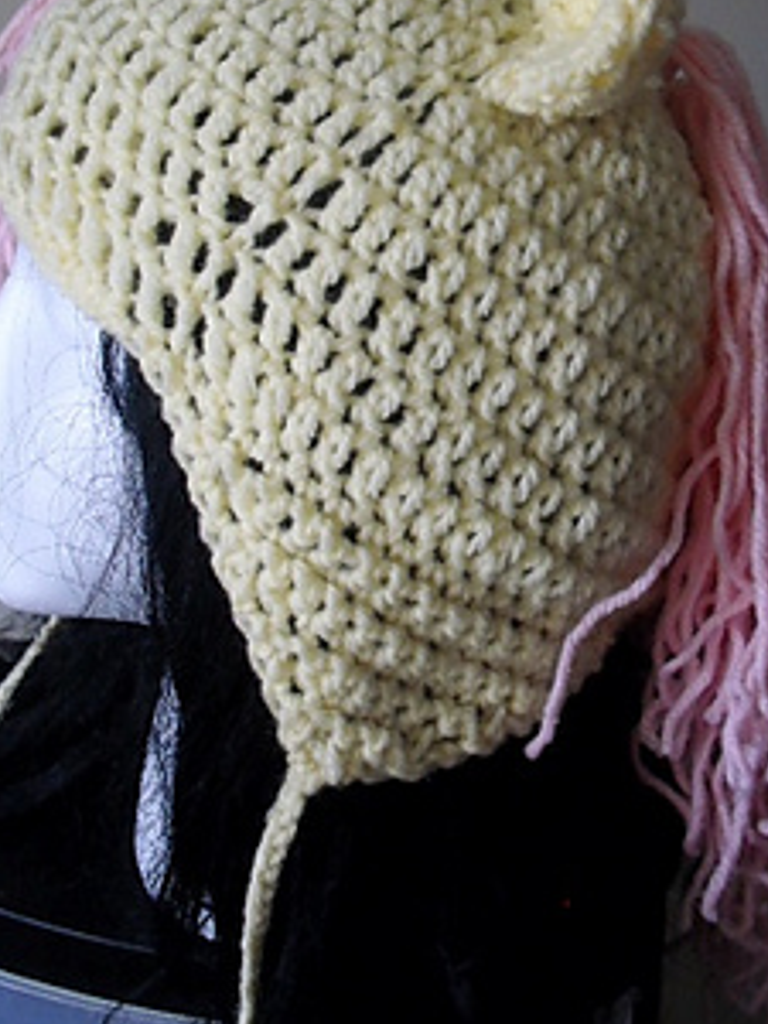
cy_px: 352
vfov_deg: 32.0
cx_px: 473
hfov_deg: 24.4
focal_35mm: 60
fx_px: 1775
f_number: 3.1
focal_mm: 6.3
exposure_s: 1/40
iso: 200
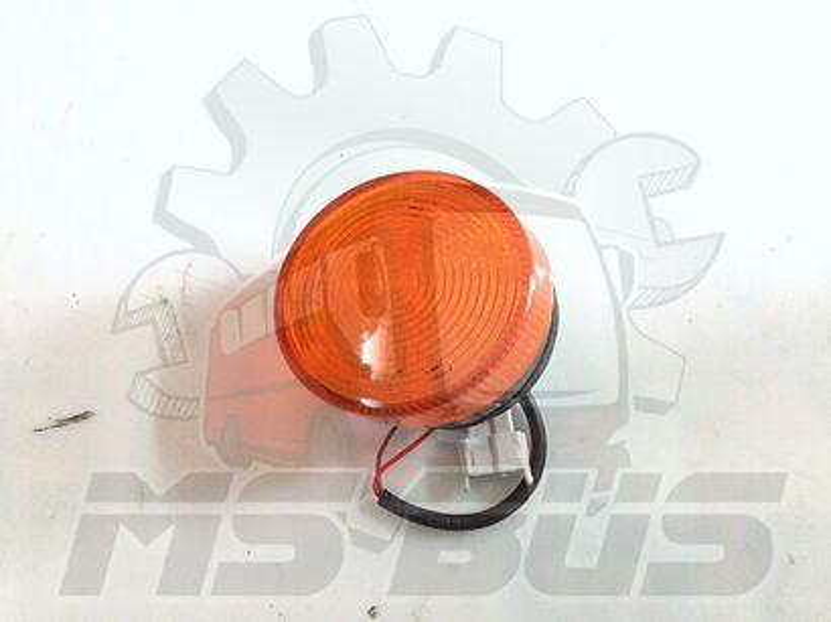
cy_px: 311
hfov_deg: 61.7
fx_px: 696
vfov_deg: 48.2
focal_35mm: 29
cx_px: 416
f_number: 2.2
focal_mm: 4.15
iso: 320
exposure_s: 1/17
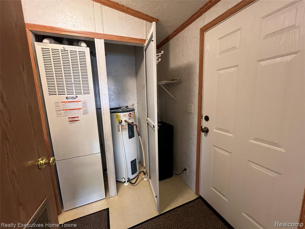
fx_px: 115
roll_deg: +1.6
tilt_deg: -9.8
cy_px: 114
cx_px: 152
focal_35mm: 13
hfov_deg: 106.2
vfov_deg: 89.9
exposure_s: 1/60
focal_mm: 1.57
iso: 640
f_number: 1.8
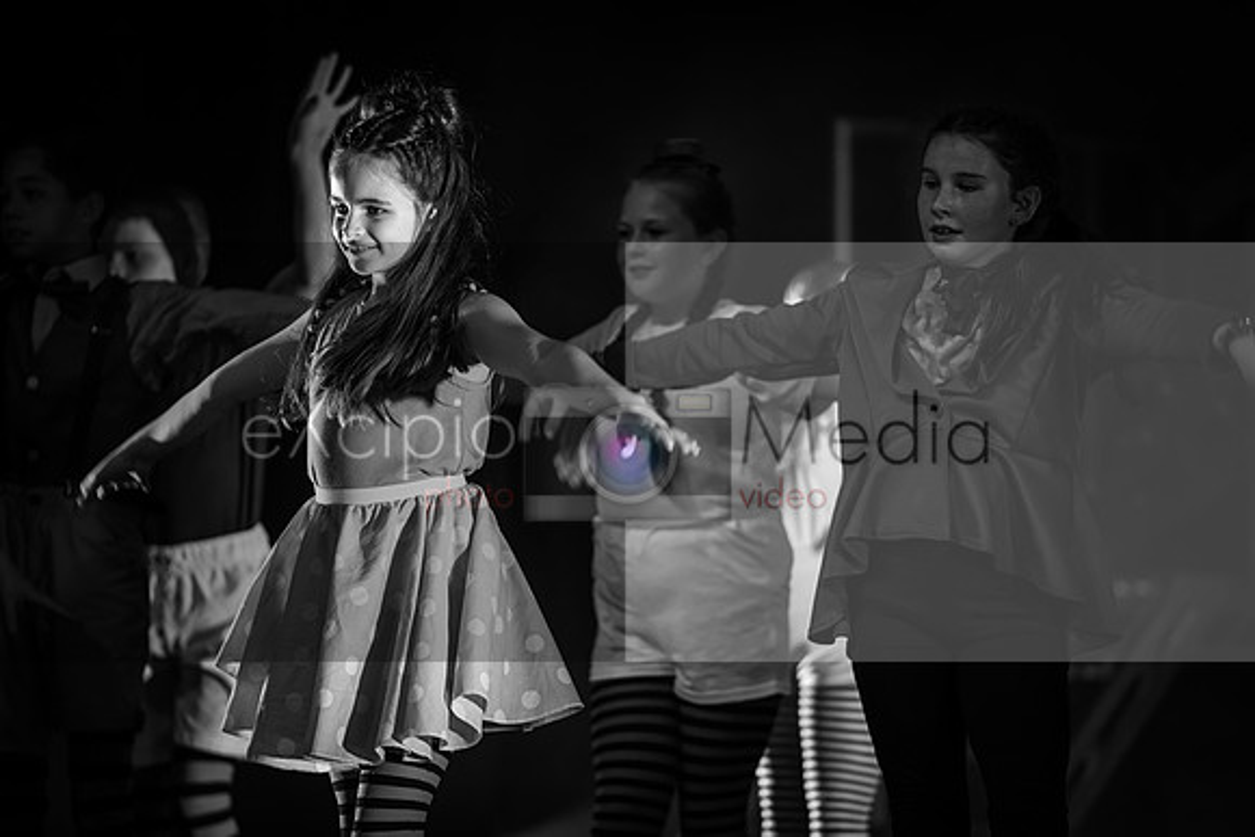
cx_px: 664
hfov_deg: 10.5
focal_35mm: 196
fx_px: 6849
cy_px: 447
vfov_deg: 7.0
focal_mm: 184
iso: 320
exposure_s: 1/200
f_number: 2.8
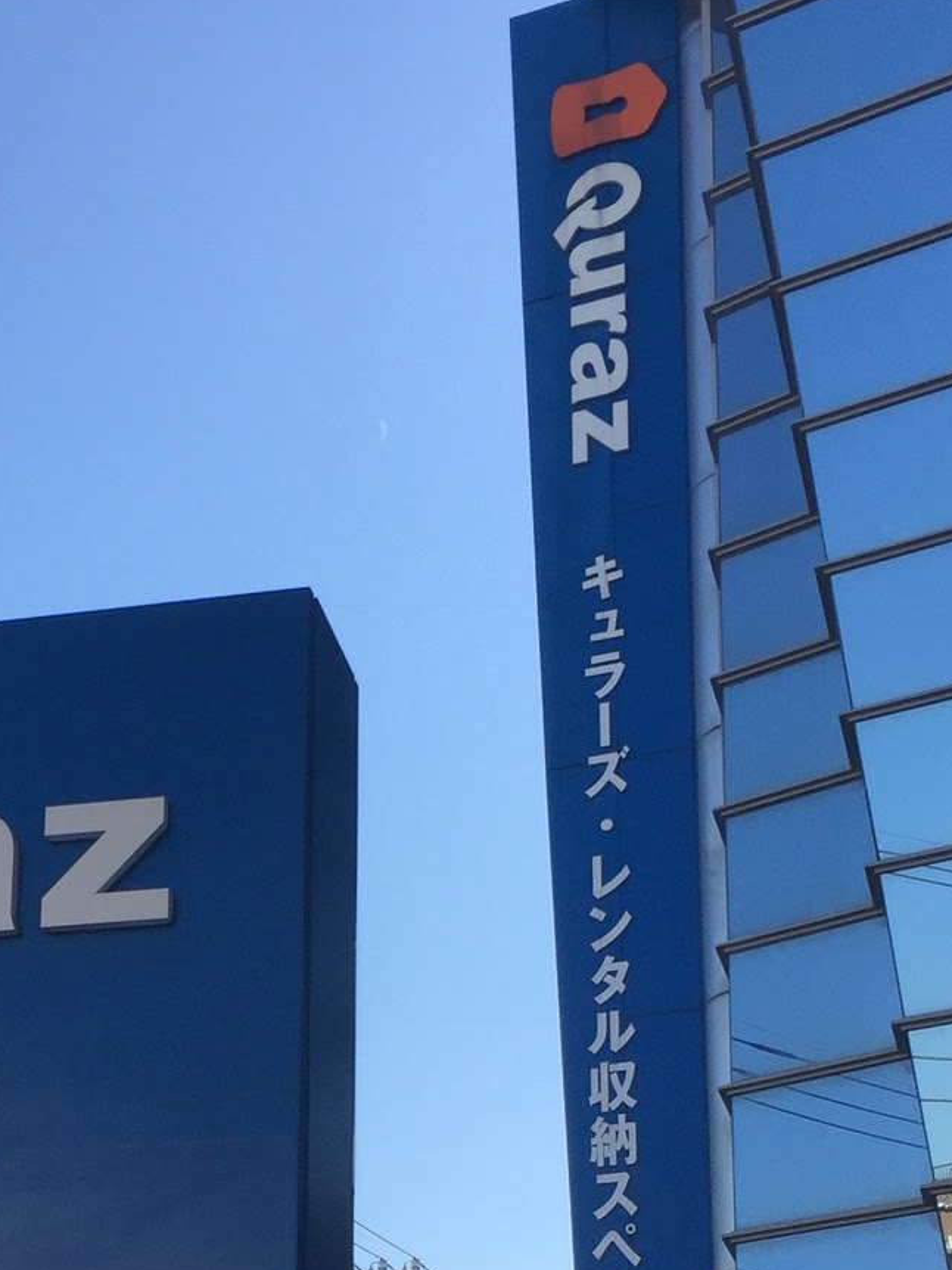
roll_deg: -2.7
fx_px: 2530
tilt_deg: +16.3
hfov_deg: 21.0
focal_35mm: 69
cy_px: 1171
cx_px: 156
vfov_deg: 27.1
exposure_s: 1/842
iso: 32
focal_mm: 4.15
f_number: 2.2
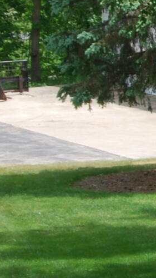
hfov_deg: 3.3
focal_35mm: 359
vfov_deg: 6.0
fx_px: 2642
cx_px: 385
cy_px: 46
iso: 100
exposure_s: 1/160
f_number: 6.3
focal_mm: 38
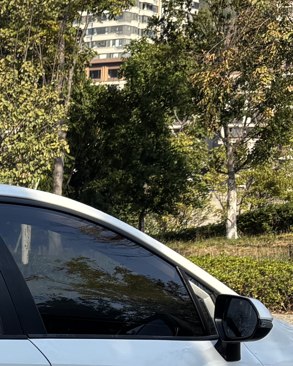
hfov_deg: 12.3
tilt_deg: -5.6
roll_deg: -0.3
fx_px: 1225
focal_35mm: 113
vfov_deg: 16.8
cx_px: -258
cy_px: 324
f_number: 1.6
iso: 50
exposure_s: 1/2105
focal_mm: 5.96
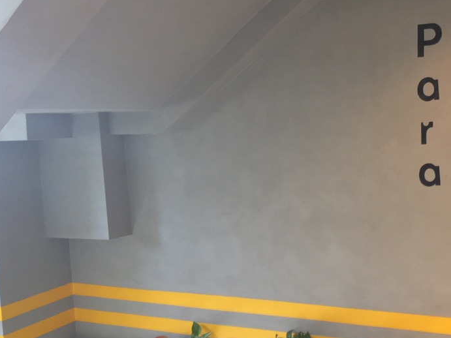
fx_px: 560
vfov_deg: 33.5
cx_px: 320
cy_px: 196
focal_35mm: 43
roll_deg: +0.5
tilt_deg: -5.8
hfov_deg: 42.9
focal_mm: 4.15
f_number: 2.2
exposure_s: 1/33
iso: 160
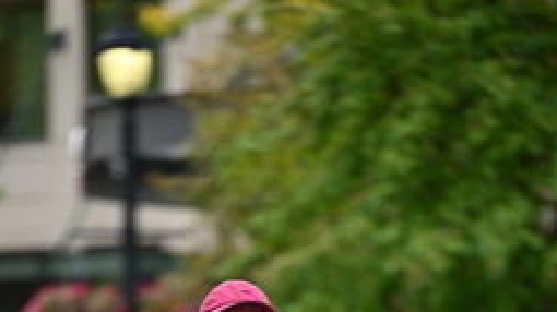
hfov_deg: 4.8
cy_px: 583
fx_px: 6671
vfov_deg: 2.7
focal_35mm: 452
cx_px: 289
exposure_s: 1/2500
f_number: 2.8
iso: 640
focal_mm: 200
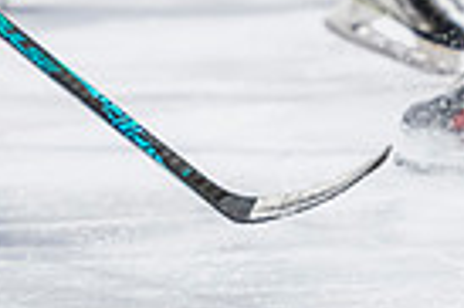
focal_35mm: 1083
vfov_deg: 1.3
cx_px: 809
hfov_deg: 1.9
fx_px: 13942
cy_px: -85
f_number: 3.2
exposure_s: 1/800
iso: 1600
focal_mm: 180
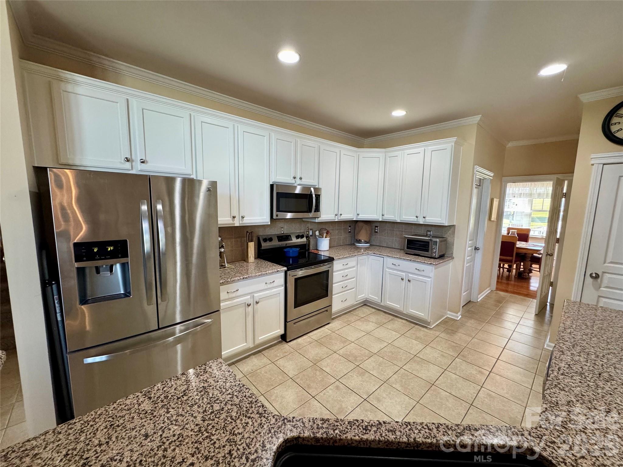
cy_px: 234
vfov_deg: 85.7
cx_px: 312
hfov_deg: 102.1
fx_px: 252
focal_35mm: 14
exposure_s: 1/120
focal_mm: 2.22
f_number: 2.2
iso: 250
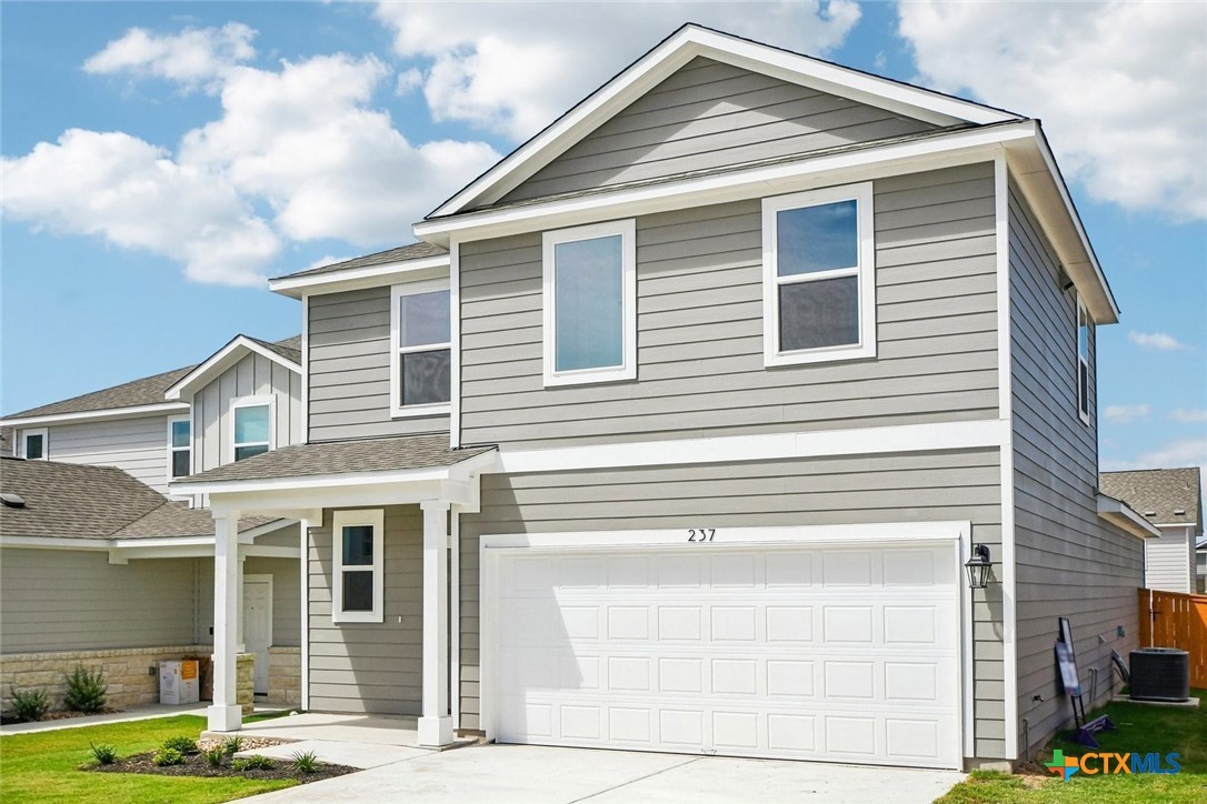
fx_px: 1207
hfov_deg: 53.1
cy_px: 402
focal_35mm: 36
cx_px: 604
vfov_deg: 36.9
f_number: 8
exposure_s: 1/5000
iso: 400
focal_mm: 24
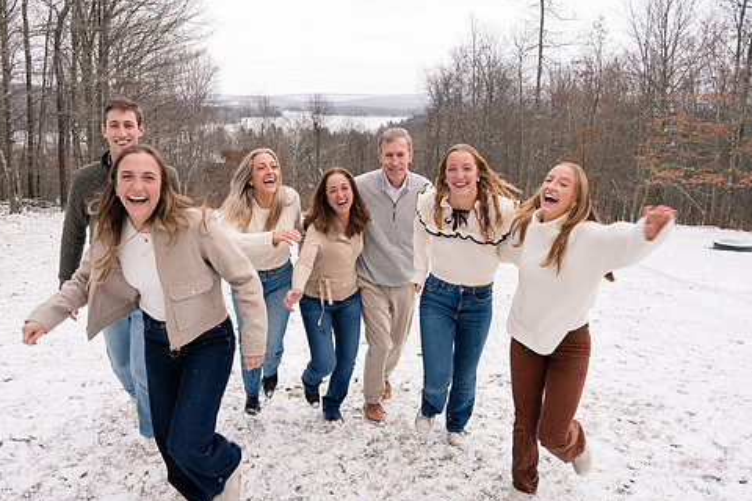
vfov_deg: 45.0
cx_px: 329
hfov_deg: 63.4
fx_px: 606
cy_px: 247
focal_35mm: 29
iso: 400
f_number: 6.3
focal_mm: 24
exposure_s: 1/250
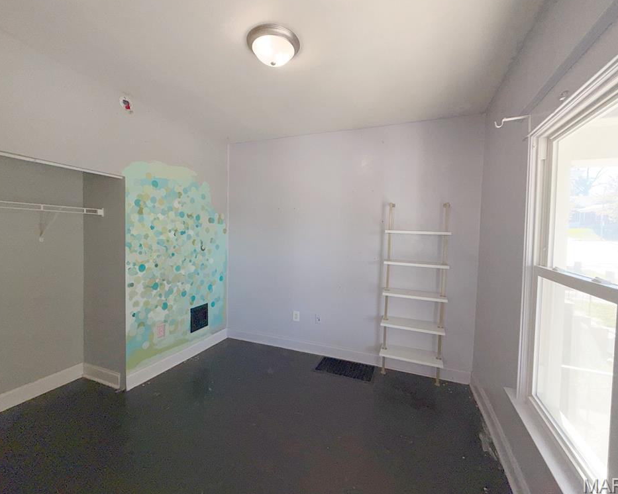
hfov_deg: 96.8
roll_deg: -1.0
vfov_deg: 84.0
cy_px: 245
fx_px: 274
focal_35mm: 15
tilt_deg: -3.4
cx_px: 310
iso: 32
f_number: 2.2
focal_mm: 2.22
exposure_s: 1/121
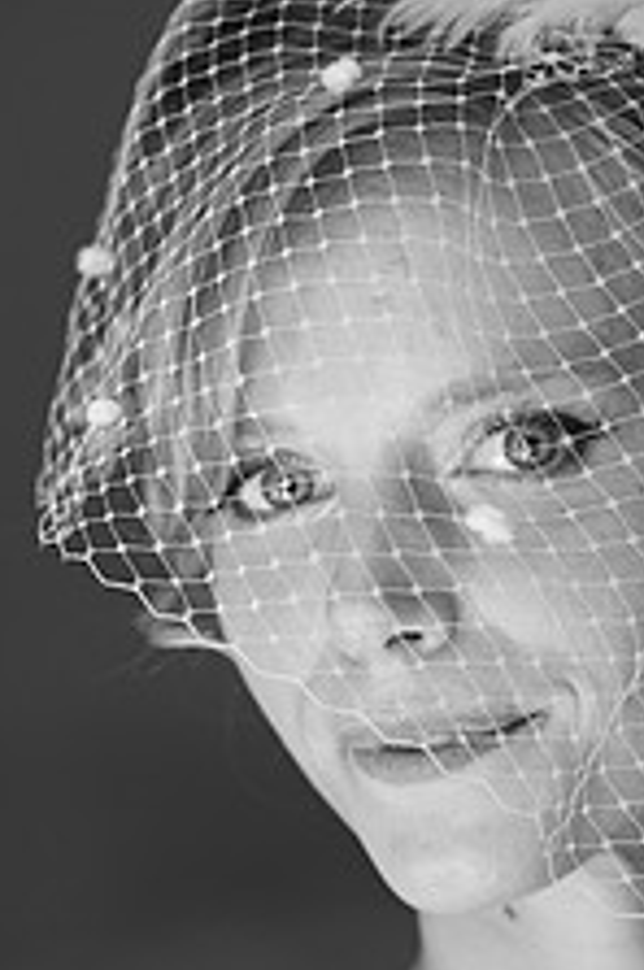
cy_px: 813
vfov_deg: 9.7
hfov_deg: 6.5
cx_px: 533
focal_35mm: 212
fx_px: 5706
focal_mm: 105
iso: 560
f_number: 4
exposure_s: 1/80
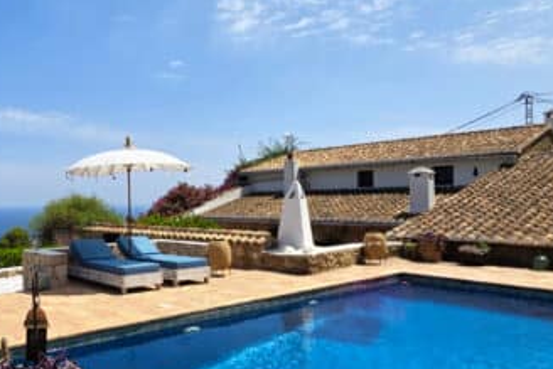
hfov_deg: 60.6
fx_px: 430
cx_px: 116
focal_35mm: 28
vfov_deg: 46.4
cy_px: 197
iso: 40
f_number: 1.9
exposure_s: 1/3647
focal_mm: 2.2
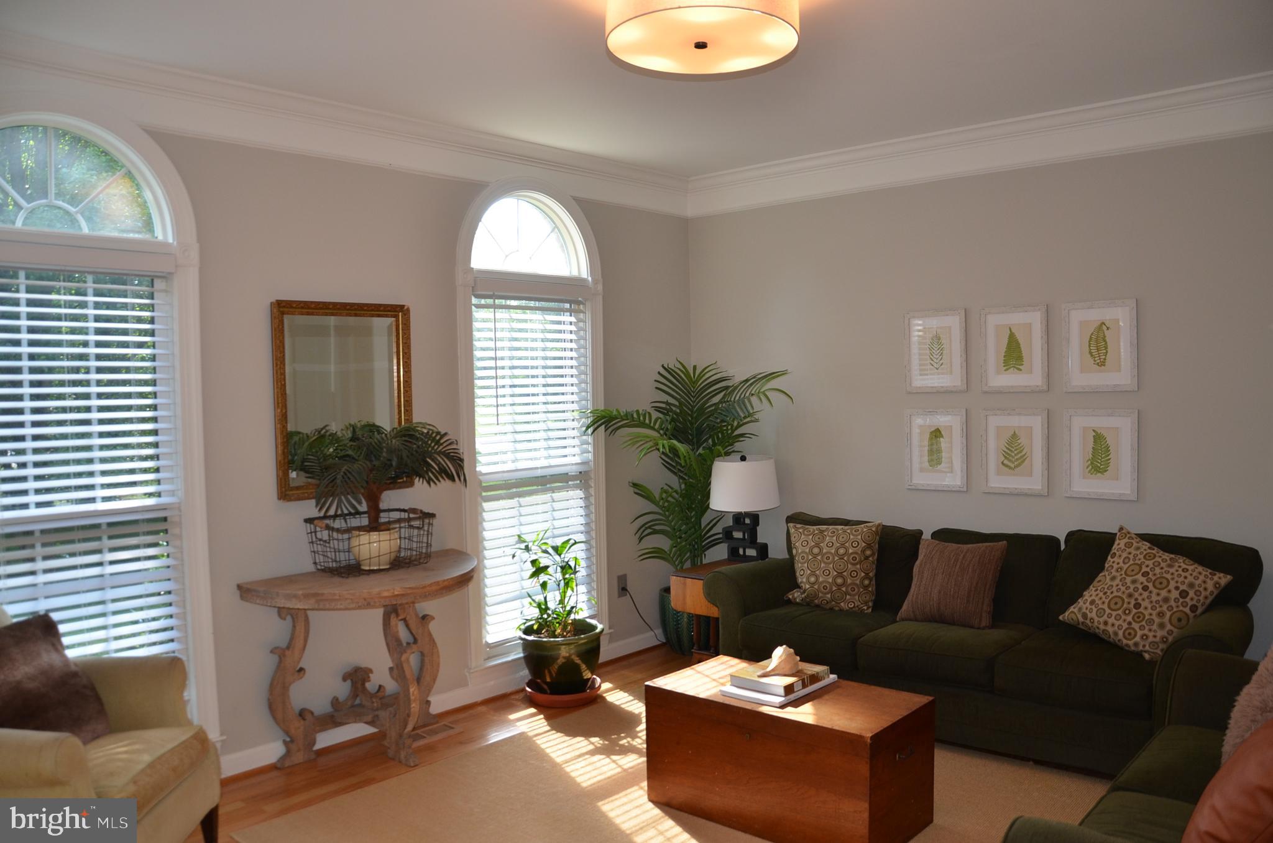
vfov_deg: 47.7
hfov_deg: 67.5
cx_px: 636
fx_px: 953
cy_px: 422
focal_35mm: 27
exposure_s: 1/100
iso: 400
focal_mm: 18
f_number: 3.5
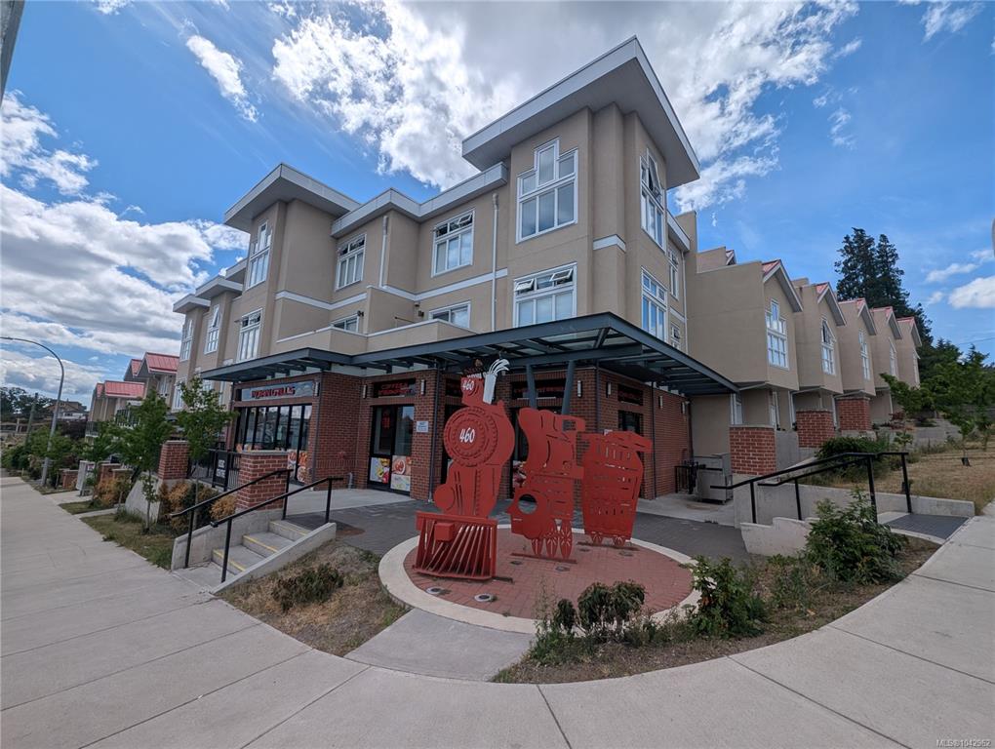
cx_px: 498
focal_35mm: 13
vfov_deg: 90.1
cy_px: 374
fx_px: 374
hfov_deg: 106.1
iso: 48
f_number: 2.2
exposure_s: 1/5319
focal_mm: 1.95
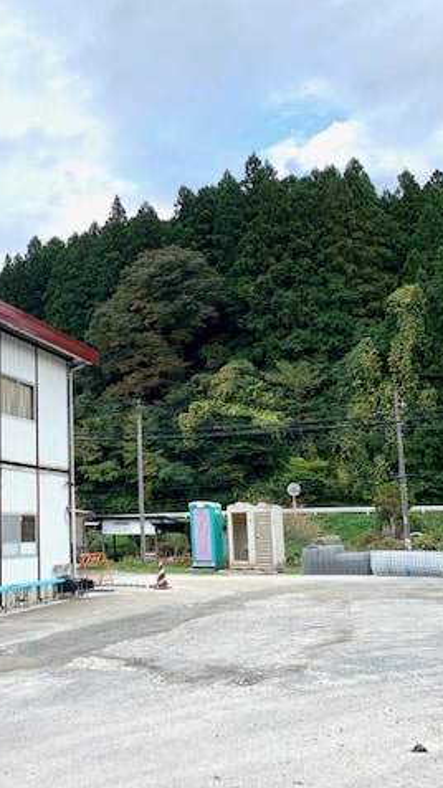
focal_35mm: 38
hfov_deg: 29.6
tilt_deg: +9.1
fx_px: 794
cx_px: 26
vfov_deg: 52.8
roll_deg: -0.1
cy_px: 393
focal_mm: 4.25
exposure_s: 1/505
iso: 25
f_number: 1.8
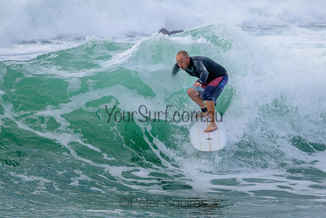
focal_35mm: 939
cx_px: 191
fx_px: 8503
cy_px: 90
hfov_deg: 2.2
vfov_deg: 1.5
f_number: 11
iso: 1100
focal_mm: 800
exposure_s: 1/2000
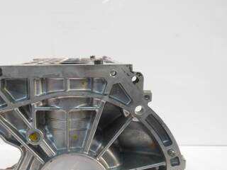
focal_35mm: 45
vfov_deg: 31.8
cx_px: 68
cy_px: 120
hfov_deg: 41.3
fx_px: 295
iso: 1600
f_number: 3.6
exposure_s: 1/125
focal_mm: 15
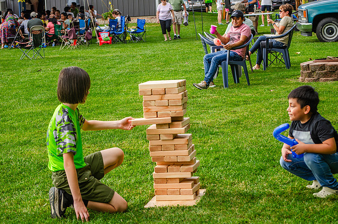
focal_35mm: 150
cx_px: 169
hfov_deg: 13.7
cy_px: 112
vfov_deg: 9.1
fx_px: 1405
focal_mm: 100
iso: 200
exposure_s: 1/200
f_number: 7.1
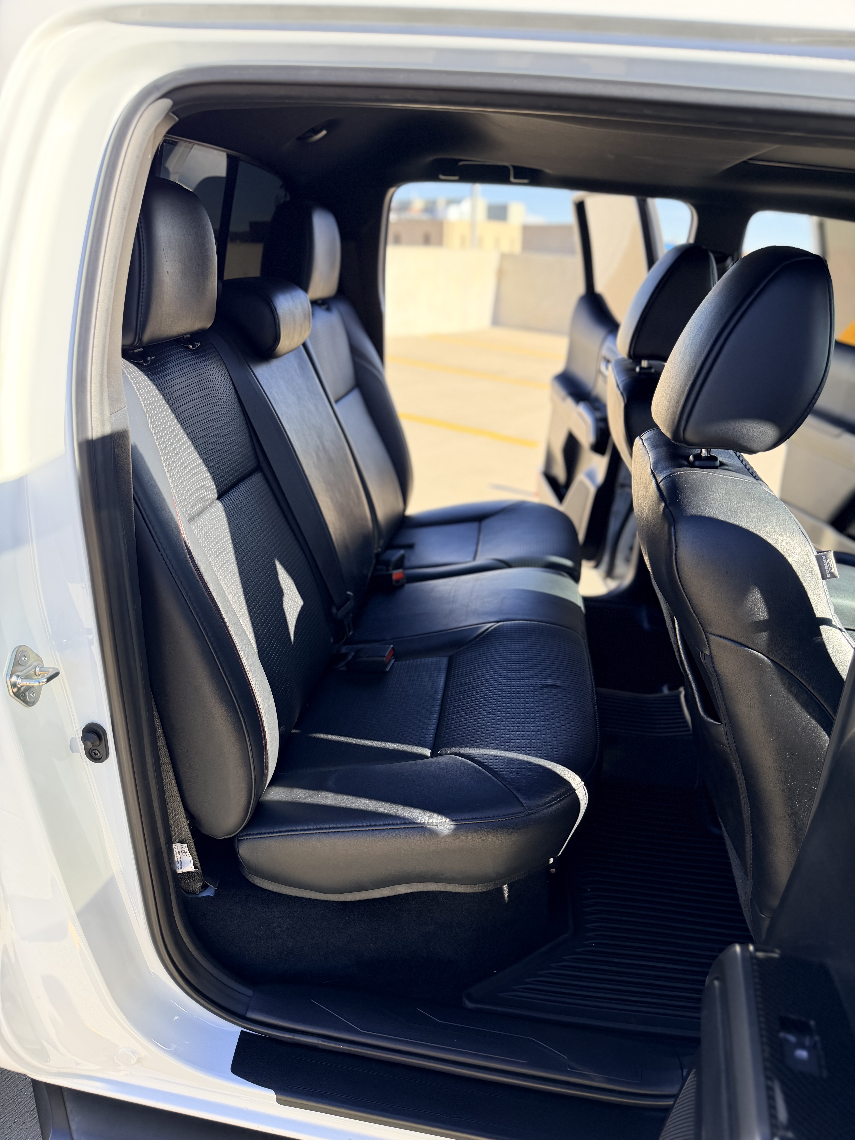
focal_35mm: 24
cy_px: 570
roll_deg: -0.5
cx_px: 428
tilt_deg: -22.3
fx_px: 790
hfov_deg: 56.8
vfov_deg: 71.6
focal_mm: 6.76
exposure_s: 1/805
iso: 100
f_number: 1.78
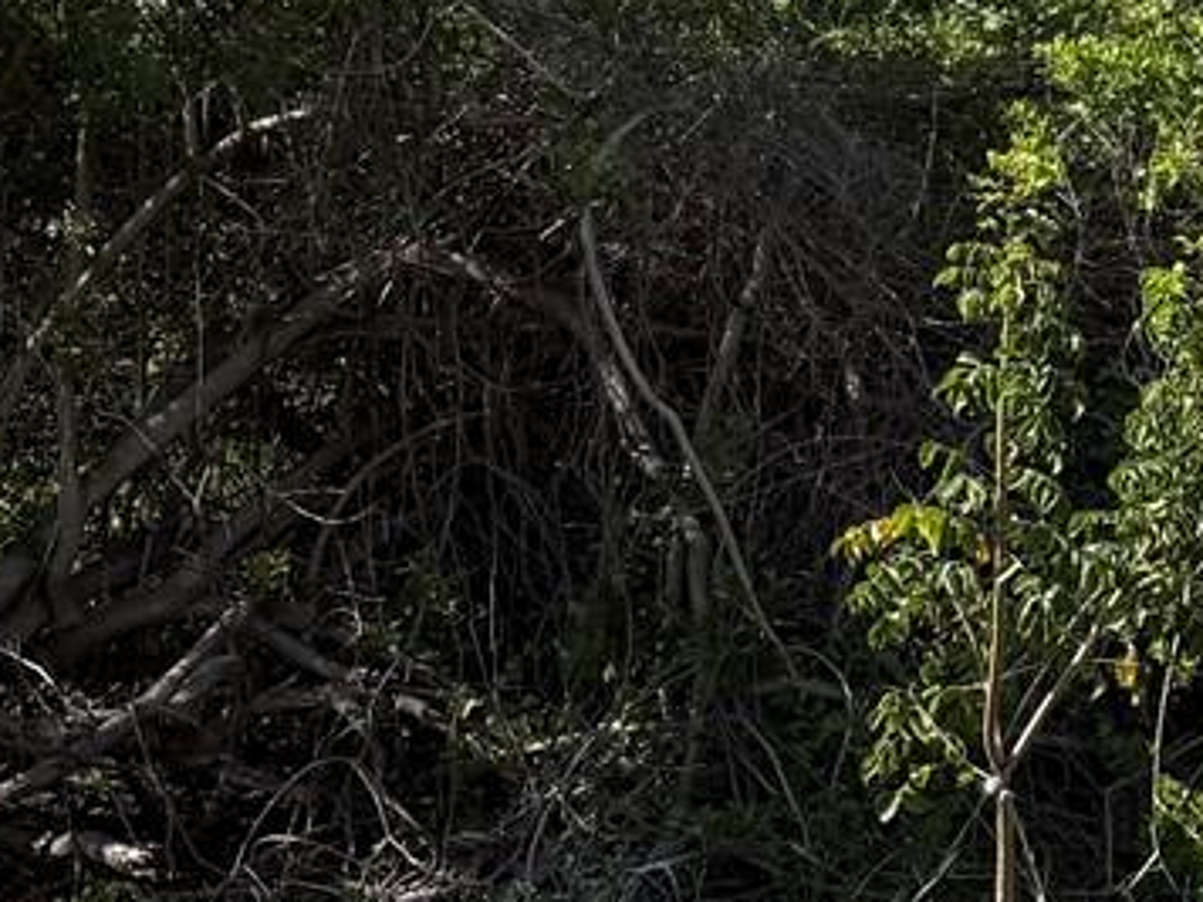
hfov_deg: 16.6
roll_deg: +0.1
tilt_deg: -6.1
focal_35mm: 108
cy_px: 655
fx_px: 3753
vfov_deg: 13.7
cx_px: 1788
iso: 80
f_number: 1.78
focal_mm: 6.76
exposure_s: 1/2801
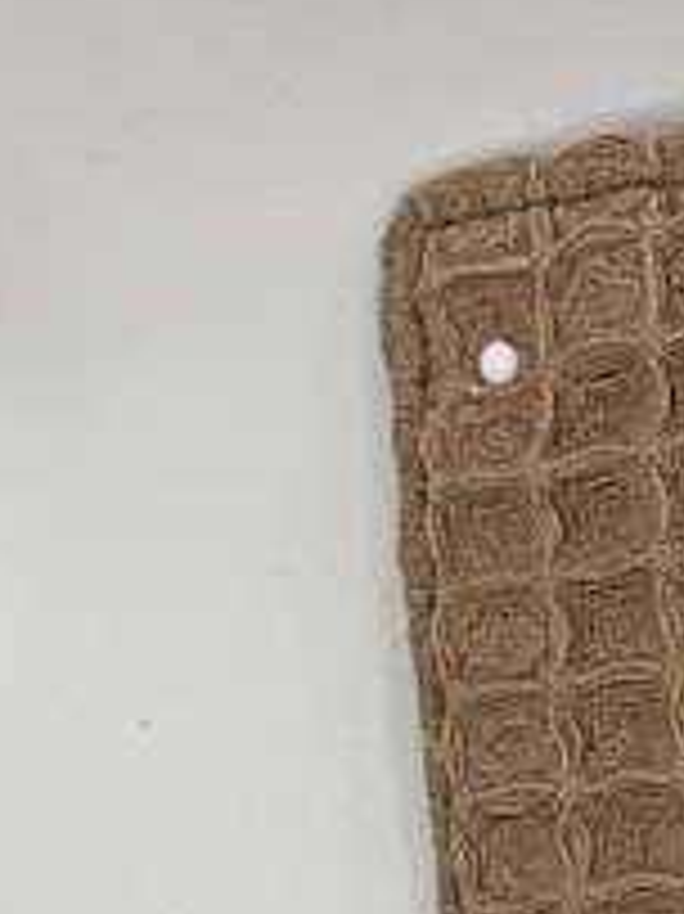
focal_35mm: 183
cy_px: 1513
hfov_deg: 7.2
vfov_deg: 10.3
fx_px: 4826
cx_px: 2066
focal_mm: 3
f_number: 1.8
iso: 25
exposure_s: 1/312
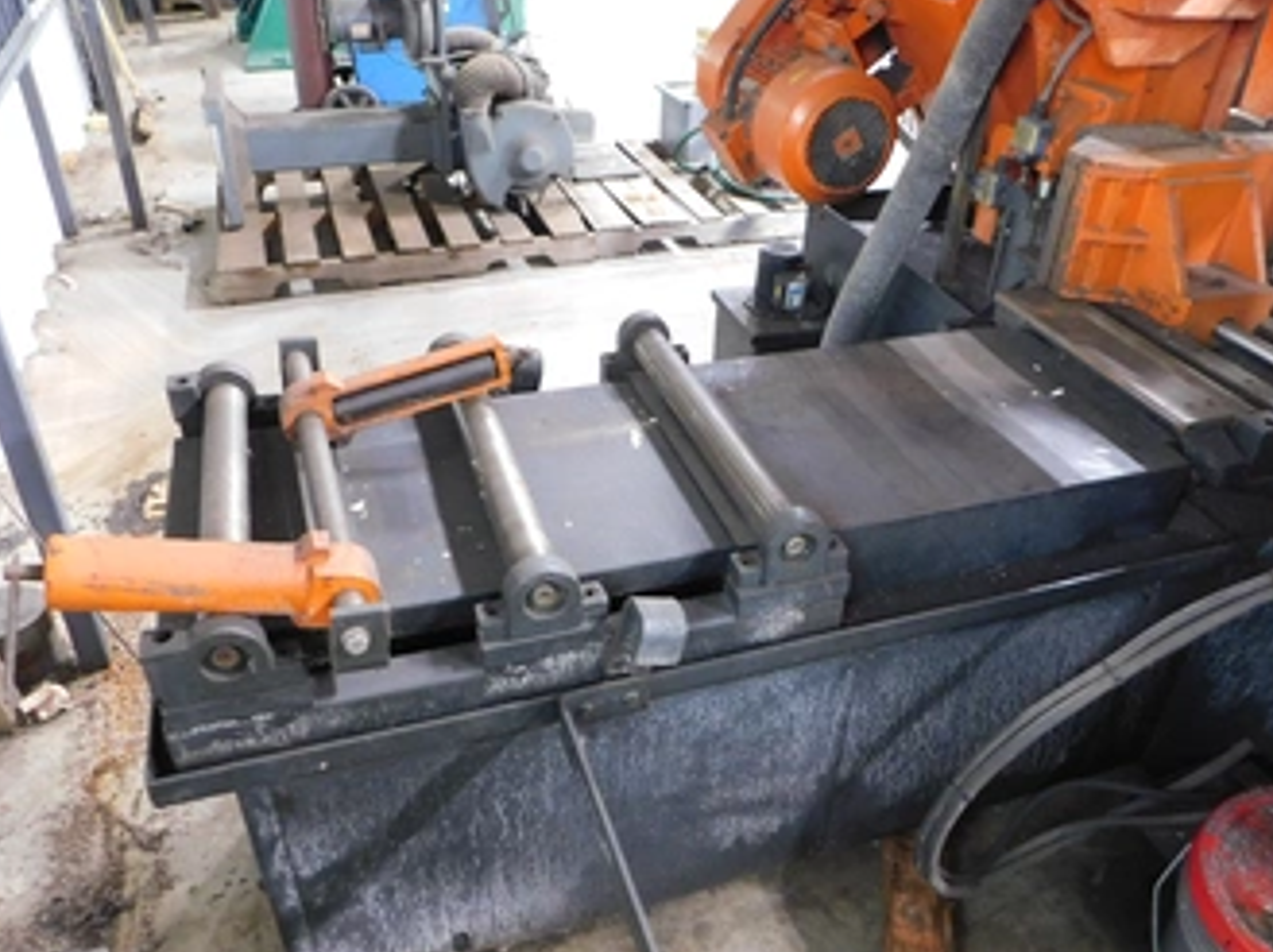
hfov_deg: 63.5
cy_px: 503
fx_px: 1029
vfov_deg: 49.6
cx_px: 650
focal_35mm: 28
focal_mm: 4
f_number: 3
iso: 500
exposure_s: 1/8
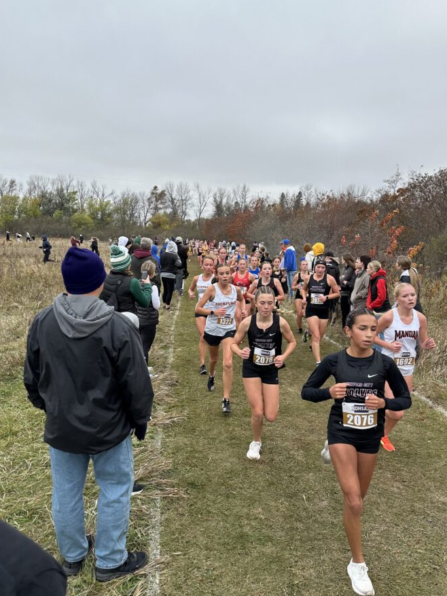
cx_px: 248
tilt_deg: -5.4
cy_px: 310
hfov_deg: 49.6
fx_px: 482
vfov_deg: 63.4
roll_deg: -2.4
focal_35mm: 28
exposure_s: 1/1473
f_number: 1.78
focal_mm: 6.86
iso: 80
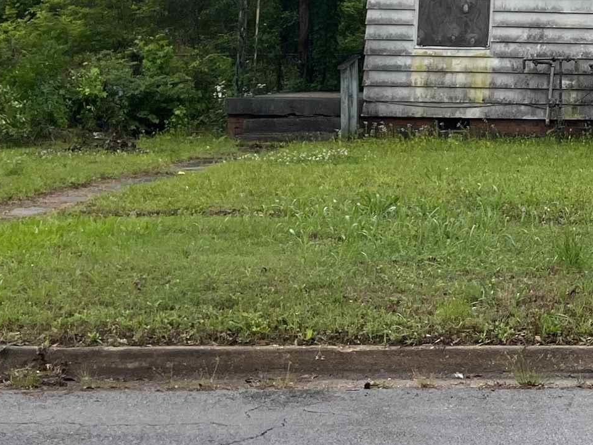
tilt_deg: +3.6
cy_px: -60
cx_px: 811
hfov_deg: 21.0
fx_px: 1422
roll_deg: -2.1
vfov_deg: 17.1
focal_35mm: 83
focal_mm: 5.1
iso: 50
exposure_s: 1/2688
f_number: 1.6
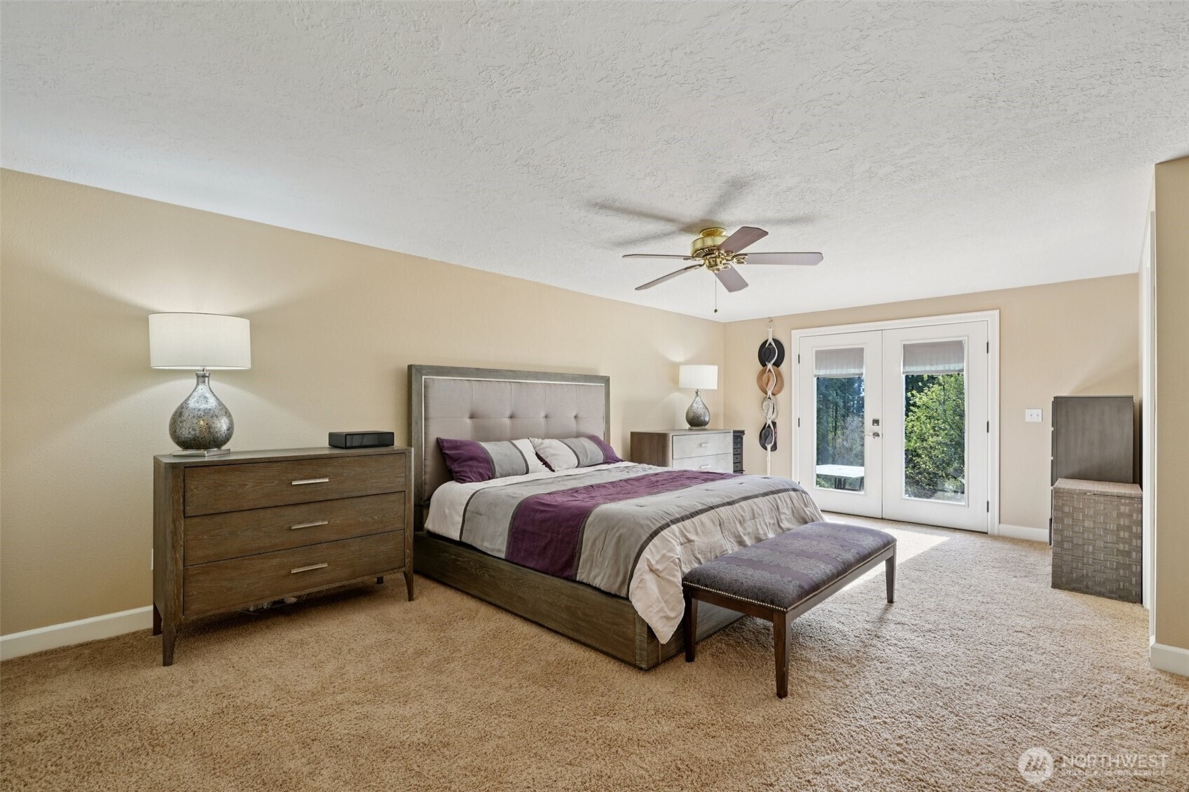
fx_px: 528
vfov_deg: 73.7
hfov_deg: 96.7
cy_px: 396
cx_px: 594
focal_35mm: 16
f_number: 8
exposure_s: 1/15
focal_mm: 16
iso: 400
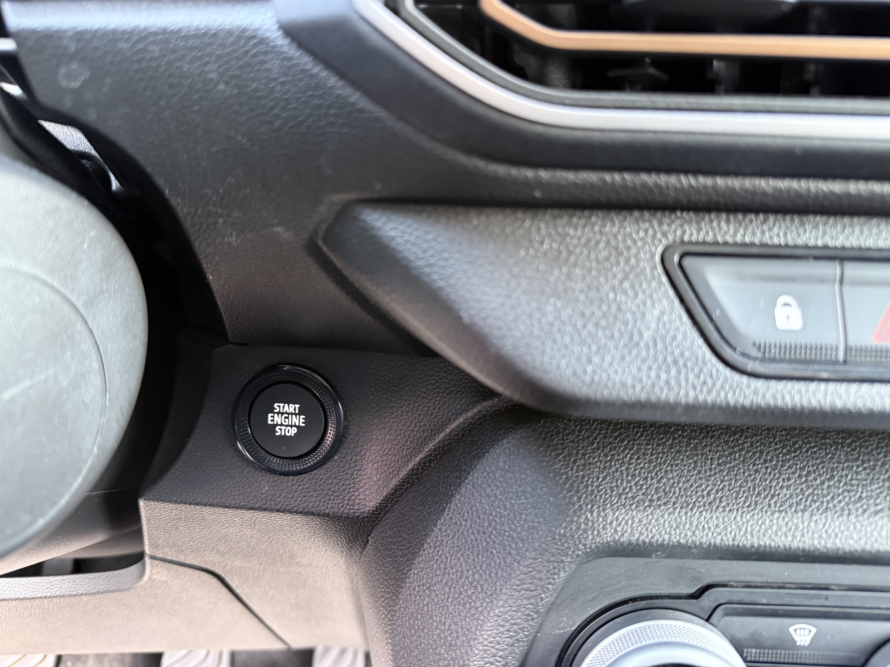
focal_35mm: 24
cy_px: 334
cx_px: 445
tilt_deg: -18.3
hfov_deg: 71.6
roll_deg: -0.6
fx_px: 617
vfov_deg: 56.8
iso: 800
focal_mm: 6.76
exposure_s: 1/38
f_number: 1.78
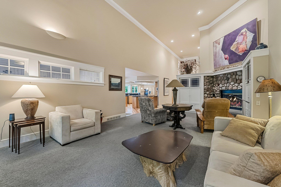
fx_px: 114
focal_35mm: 15
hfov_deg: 101.9
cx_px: 140
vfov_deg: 78.9
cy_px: 94
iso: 8000
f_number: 6.3
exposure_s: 1/80
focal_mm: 14.6
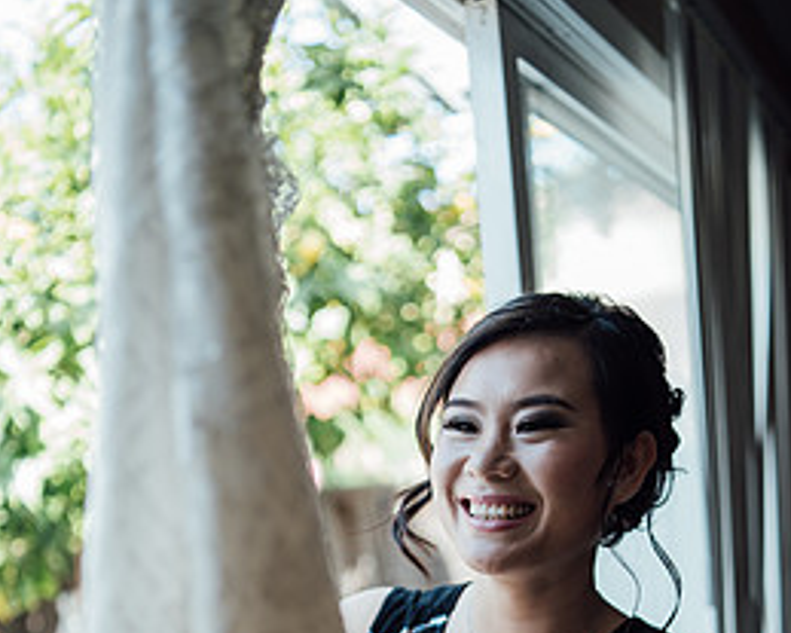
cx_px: 431
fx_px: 1334
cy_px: 657
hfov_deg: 33.0
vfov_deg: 25.2
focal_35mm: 57
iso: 320
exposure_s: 1/640
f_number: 1.8
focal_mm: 35
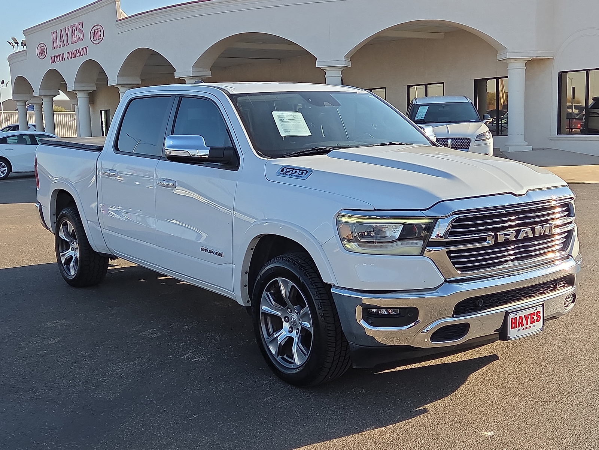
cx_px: 300
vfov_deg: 32.9
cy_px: 225
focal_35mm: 44
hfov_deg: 42.9
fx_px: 761
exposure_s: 1/909
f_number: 1.8
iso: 25
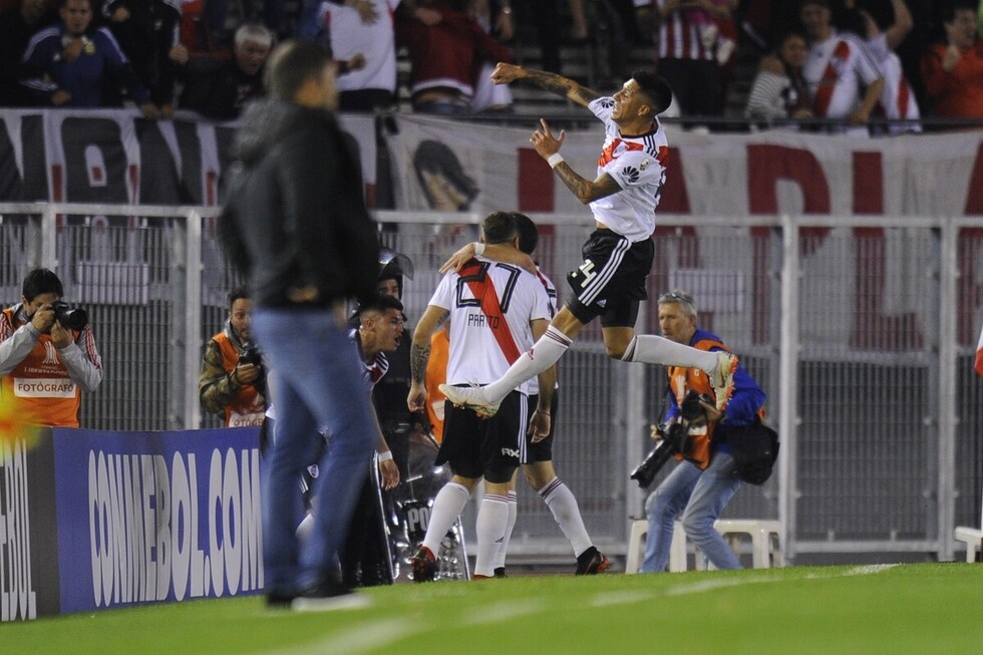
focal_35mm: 400
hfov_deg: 5.2
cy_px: 328
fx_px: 10920
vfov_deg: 3.4
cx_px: 492
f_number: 2.8
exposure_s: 1/640
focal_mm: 400
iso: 2000
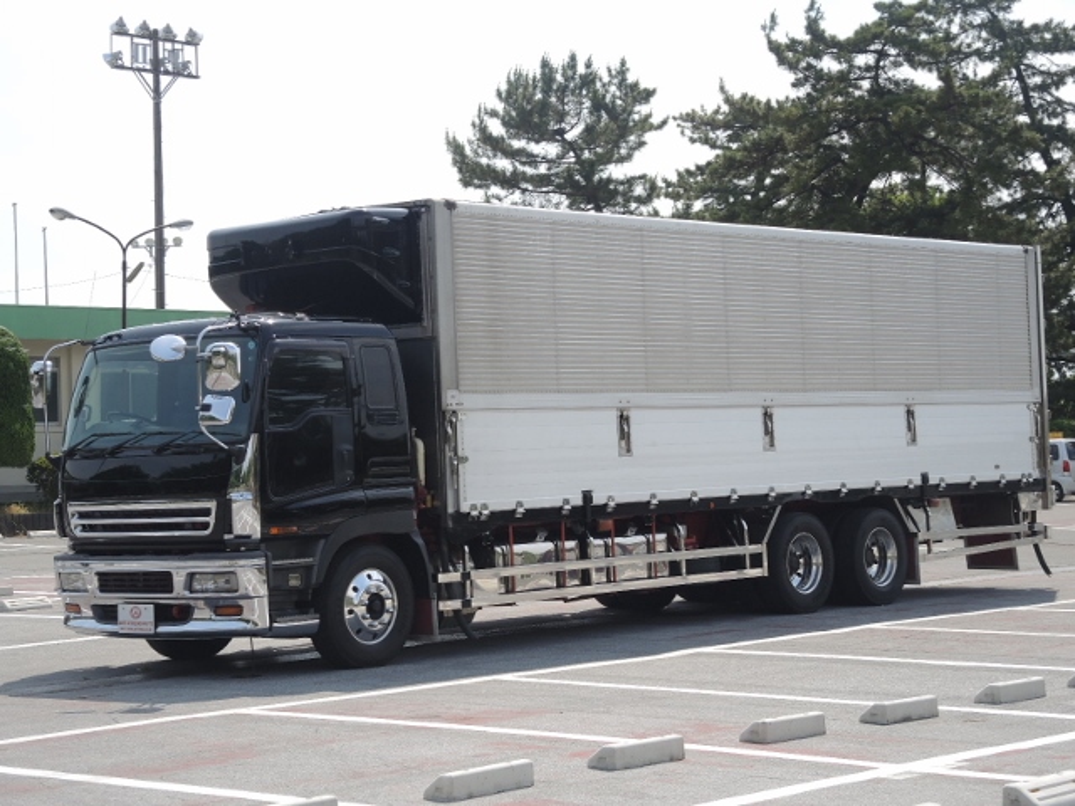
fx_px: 2298
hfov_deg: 26.3
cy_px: 403
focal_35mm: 74
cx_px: 538
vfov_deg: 19.9
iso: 80
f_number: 3.2
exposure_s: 1/1000
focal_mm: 15.9
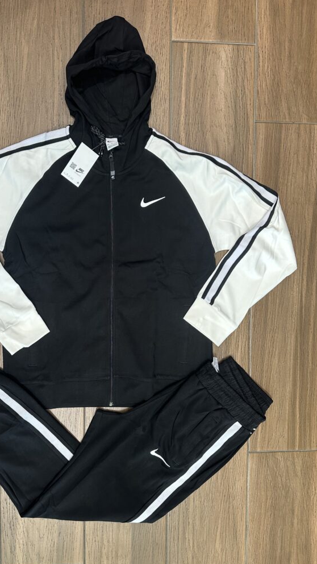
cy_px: 288
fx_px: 403
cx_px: 124
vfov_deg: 69.9
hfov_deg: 42.7
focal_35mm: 27
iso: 125
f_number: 1.78
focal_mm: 6.86
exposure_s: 1/50
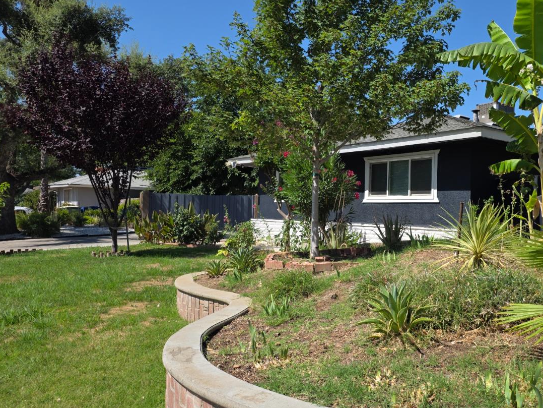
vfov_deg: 44.2
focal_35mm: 32
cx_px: 360
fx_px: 502
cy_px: 218
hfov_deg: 55.7
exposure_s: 1/5778
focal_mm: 6.25
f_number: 1.7
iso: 80
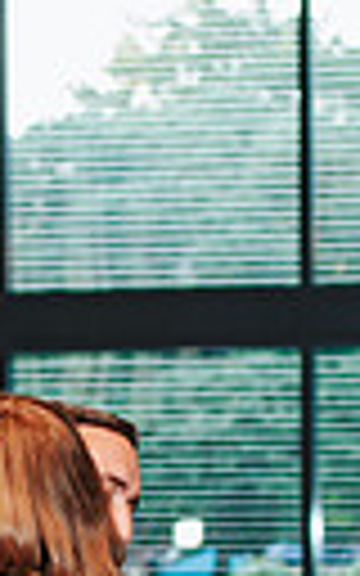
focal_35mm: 226
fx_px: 3548
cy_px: 755
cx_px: -35
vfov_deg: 9.1
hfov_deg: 5.8
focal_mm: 35
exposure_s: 1/160
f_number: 2.8
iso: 500
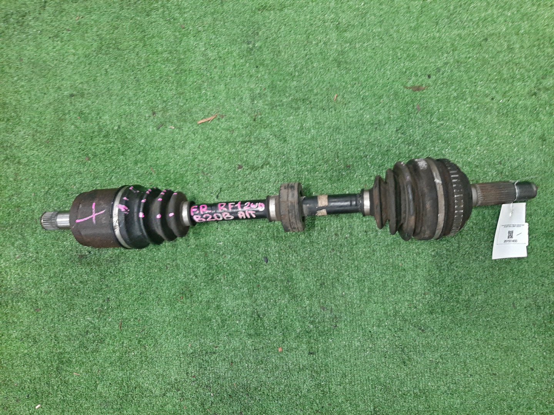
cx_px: 277
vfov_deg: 53.1
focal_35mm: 26
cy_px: 208
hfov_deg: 67.3
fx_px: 416
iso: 207
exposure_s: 1/33
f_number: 1.7
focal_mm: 3.93
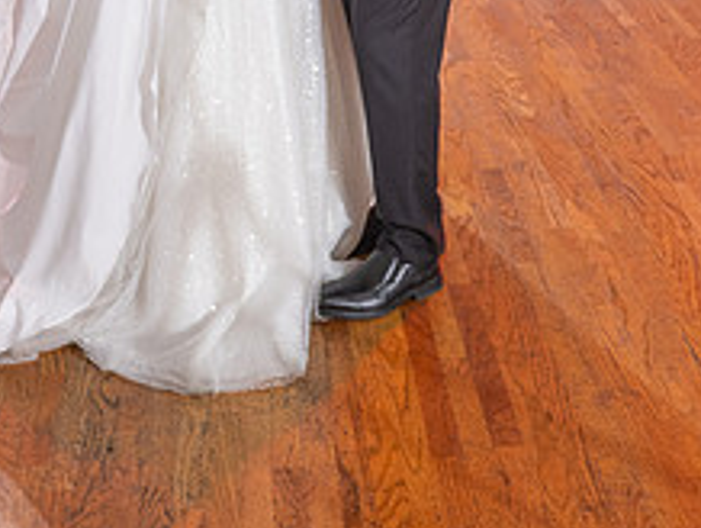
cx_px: 286
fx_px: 1480
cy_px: -131
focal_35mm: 73
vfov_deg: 18.9
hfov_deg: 26.6
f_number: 4
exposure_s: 1/160
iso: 800
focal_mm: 24
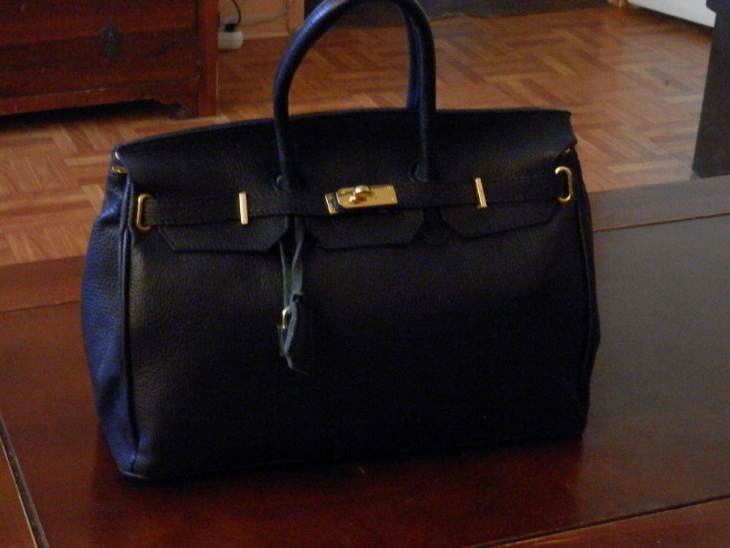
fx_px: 1392
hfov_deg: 29.4
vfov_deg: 22.3
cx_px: 365
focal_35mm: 66
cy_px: 274
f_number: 4.4
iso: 800
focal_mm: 11.9
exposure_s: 1/4
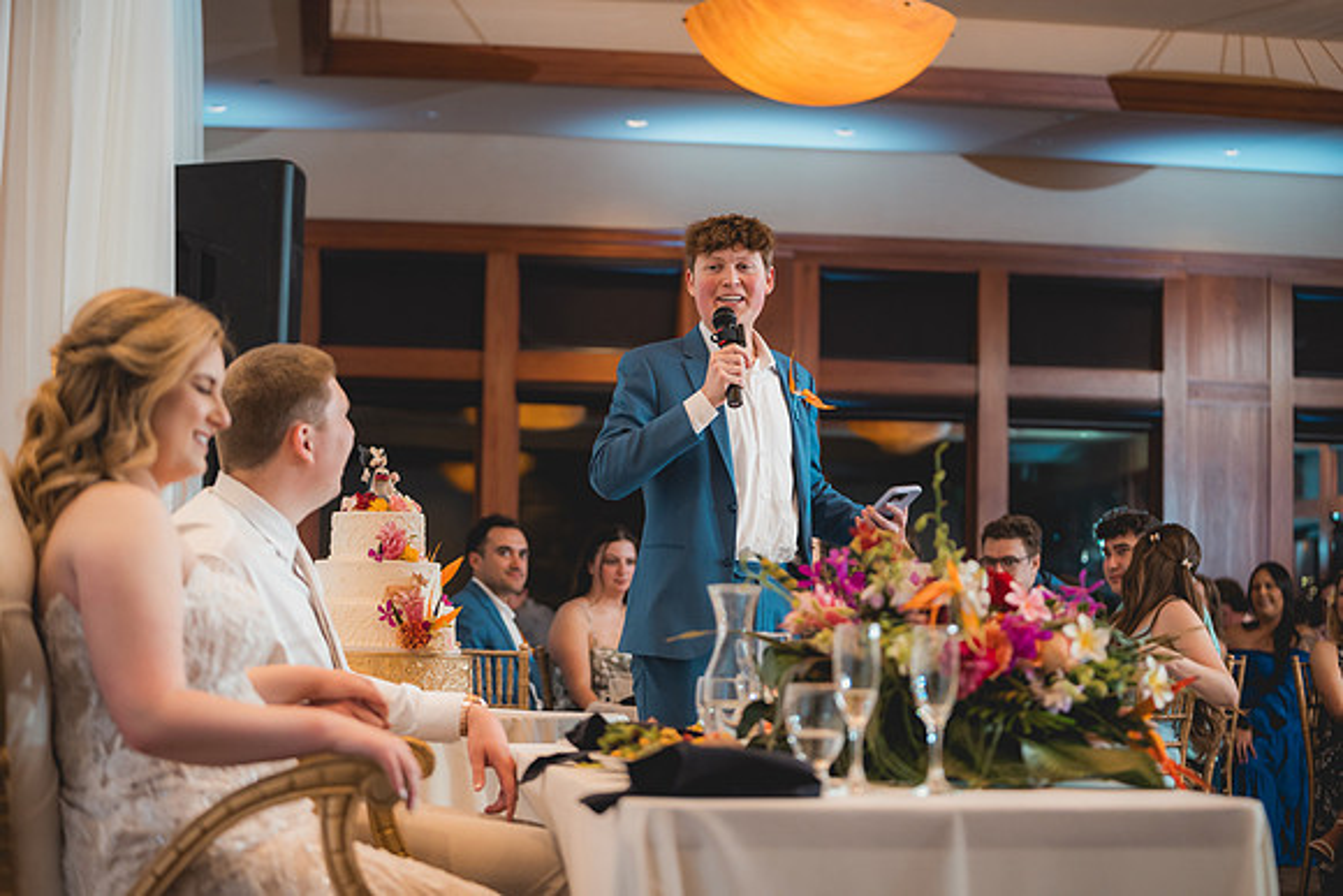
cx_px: 672
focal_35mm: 70
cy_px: 448
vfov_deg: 19.5
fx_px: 2612
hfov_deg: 28.8
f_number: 2.8
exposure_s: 1/250
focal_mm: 70
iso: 1000
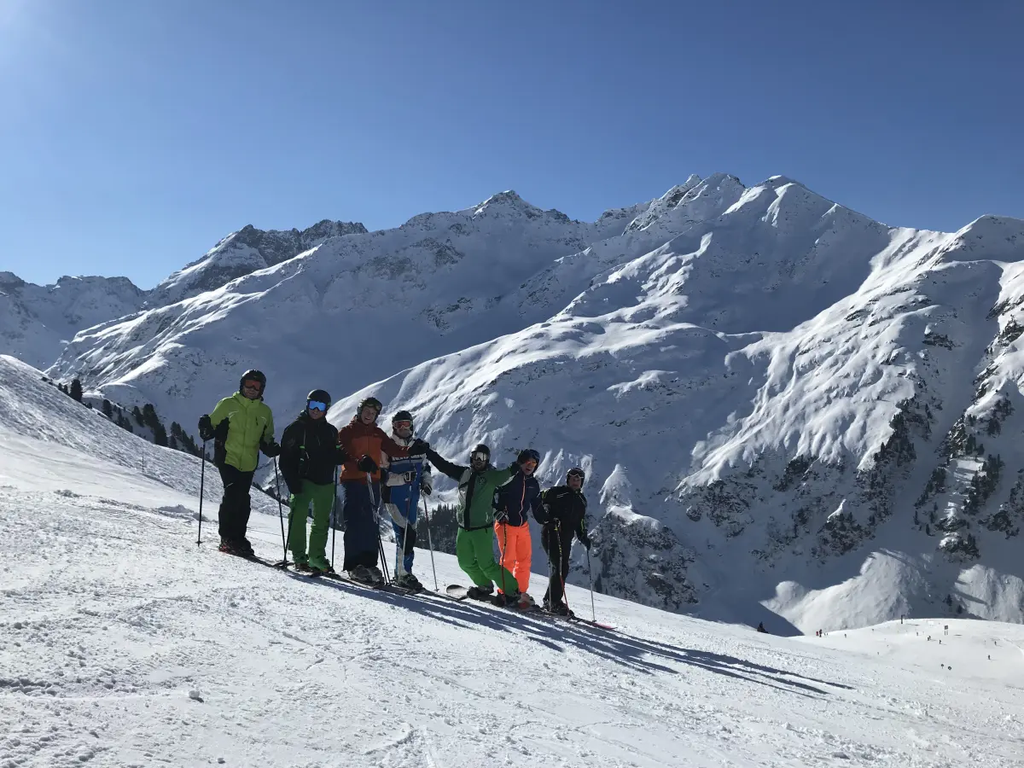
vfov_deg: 49.7
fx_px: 828
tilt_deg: +0.8
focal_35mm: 28
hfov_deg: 63.4
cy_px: 384
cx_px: 512
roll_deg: +0.8
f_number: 1.8
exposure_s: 1/7407
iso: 25
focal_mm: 3.99
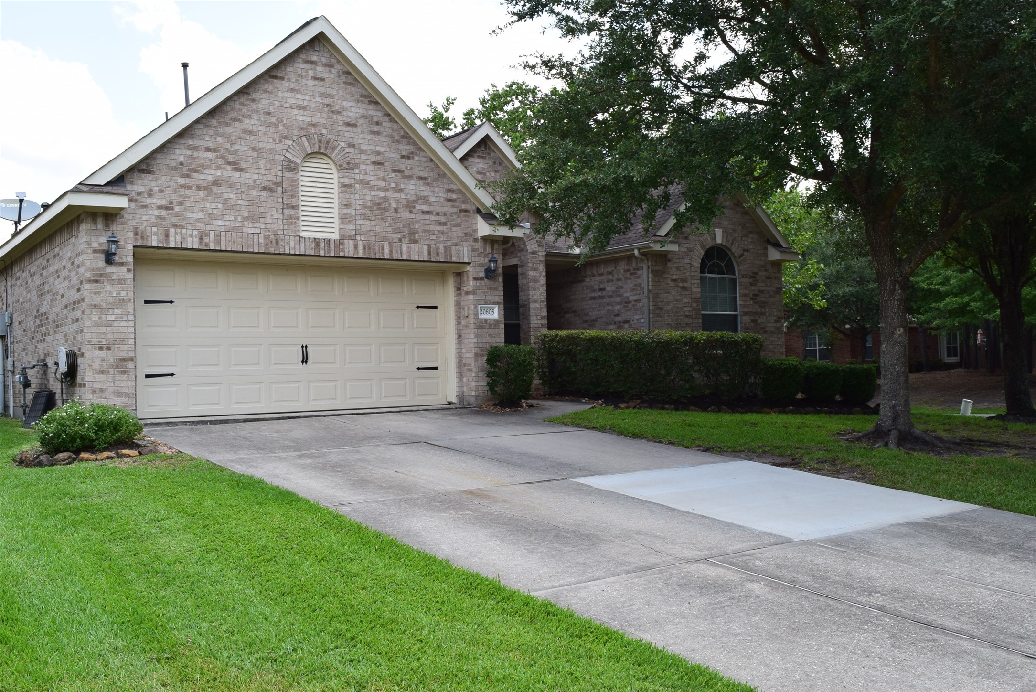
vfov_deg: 40.0
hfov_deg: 57.2
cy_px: 346
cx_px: 518
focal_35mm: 33
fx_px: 950
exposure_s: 1/250
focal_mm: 22
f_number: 10
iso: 400
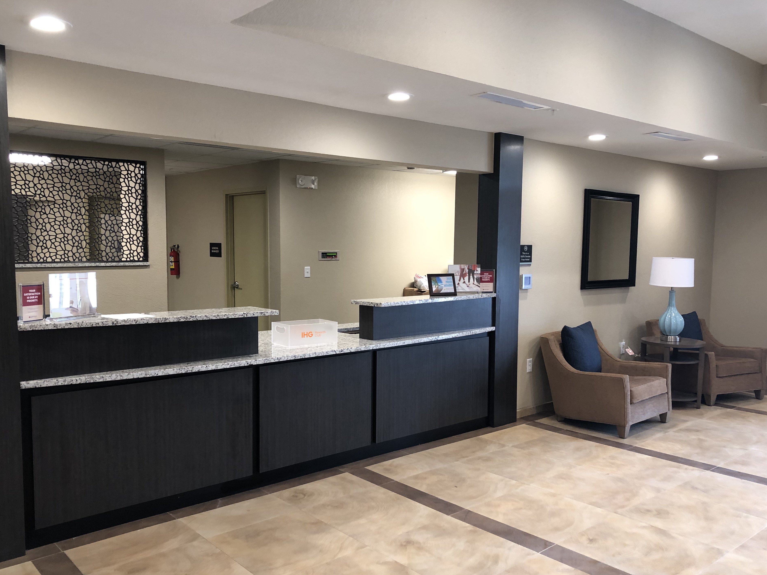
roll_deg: +2.1
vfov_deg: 46.8
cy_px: 303
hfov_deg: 59.9
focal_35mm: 30
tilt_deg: -4.4
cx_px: 361
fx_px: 665
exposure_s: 1/20
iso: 40
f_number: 1.8
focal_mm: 4
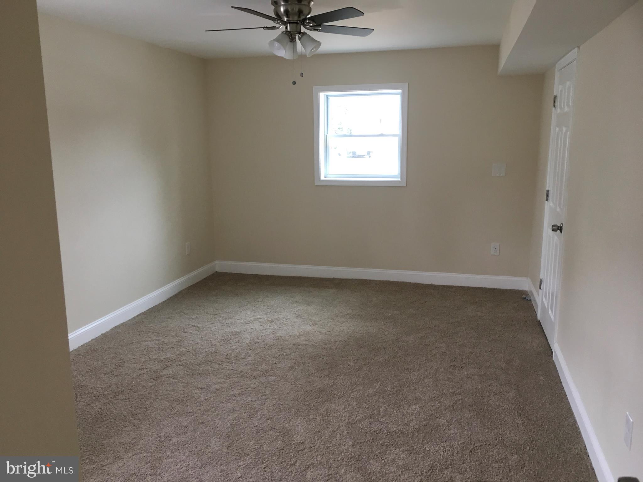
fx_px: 539
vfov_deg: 48.2
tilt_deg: -10.0
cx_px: 322
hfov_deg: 61.7
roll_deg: +0.3
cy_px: 241
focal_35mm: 29
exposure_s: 1/30
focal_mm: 4.15
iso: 80
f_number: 2.2
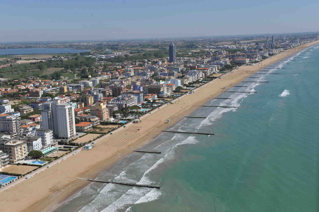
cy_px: 106
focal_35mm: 44
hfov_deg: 44.5
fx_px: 390
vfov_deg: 30.5
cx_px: 160
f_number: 10
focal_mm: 44
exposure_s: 1/1250
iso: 500
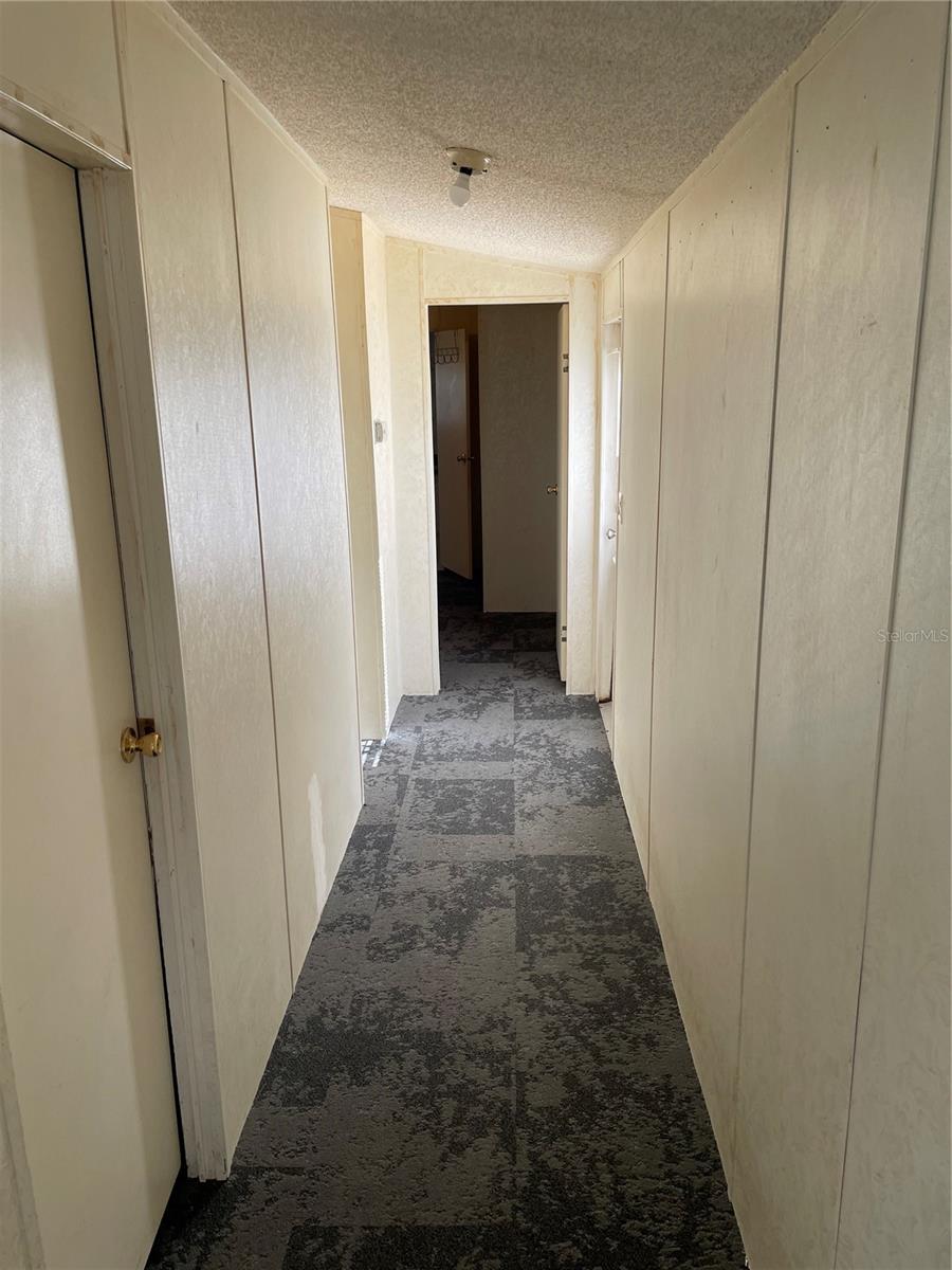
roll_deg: +2.7
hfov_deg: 53.1
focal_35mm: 26
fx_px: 953
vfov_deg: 67.3
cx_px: 476
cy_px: 635
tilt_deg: -13.8
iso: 64
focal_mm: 4.2
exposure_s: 1/121
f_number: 1.6
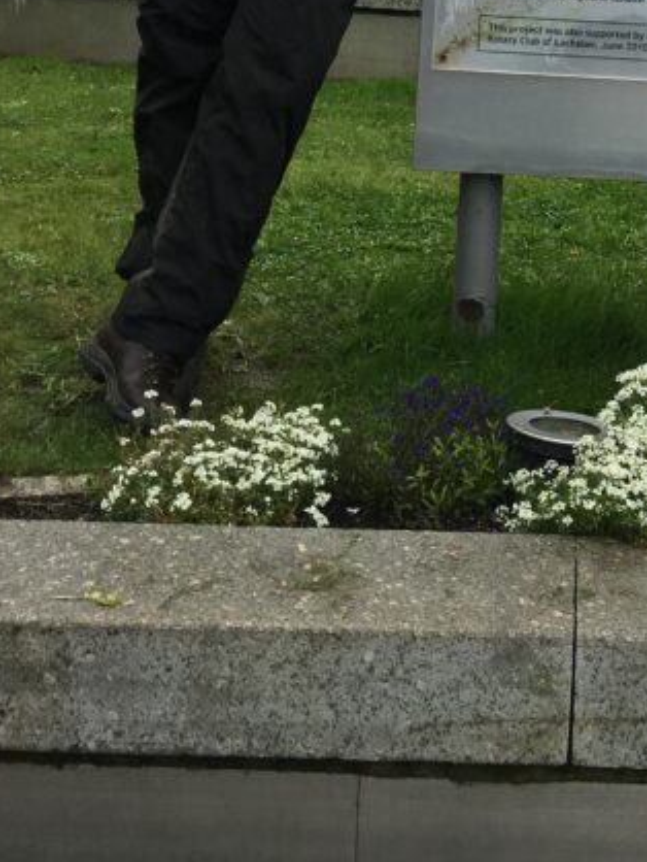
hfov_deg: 20.1
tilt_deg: +3.4
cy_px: -192
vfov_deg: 24.6
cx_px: 637
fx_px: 1768
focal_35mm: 71
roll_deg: -1.8
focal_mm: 4.15
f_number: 2.2
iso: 25
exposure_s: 1/601
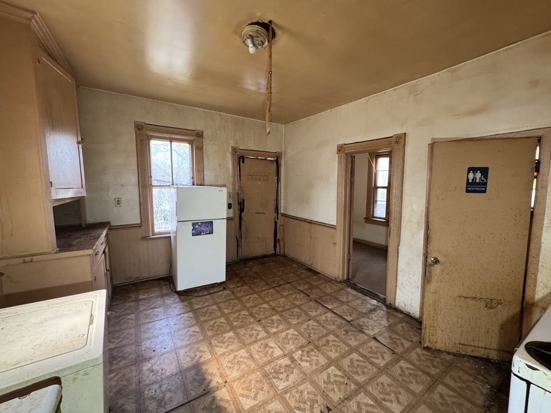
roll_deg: +0.5
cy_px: 206
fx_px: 223
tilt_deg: -4.1
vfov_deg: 85.7
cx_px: 276
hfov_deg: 102.1
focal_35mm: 14
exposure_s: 1/98
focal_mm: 2.22
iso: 320
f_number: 2.2
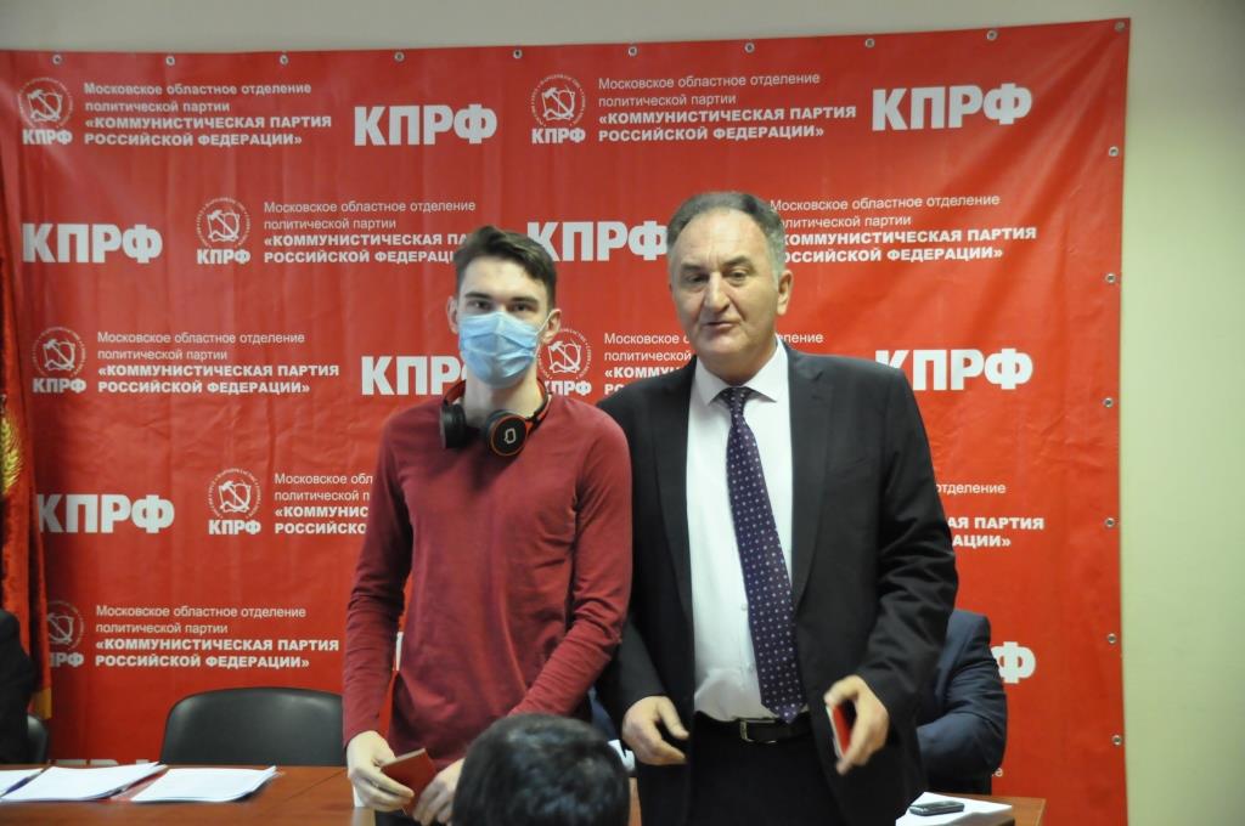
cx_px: 622
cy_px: 413
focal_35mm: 66
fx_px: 2280
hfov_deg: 30.5
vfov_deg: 20.6
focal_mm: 44
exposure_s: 1/60
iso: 3200
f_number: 4.5
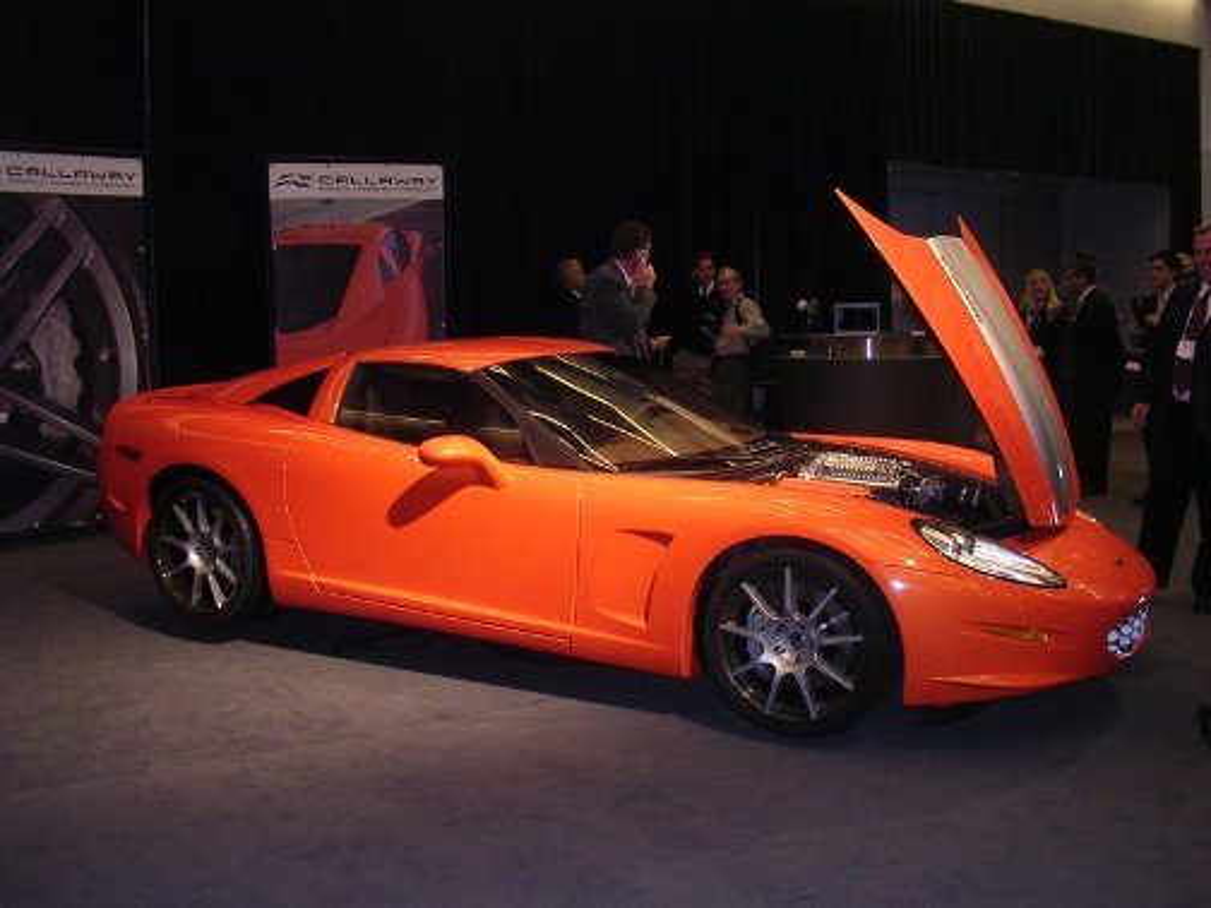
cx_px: 606
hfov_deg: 49.0
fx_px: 1329
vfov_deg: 37.7
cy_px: 454
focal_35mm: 38
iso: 297
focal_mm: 5.8
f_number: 2.8
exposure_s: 1/60.1
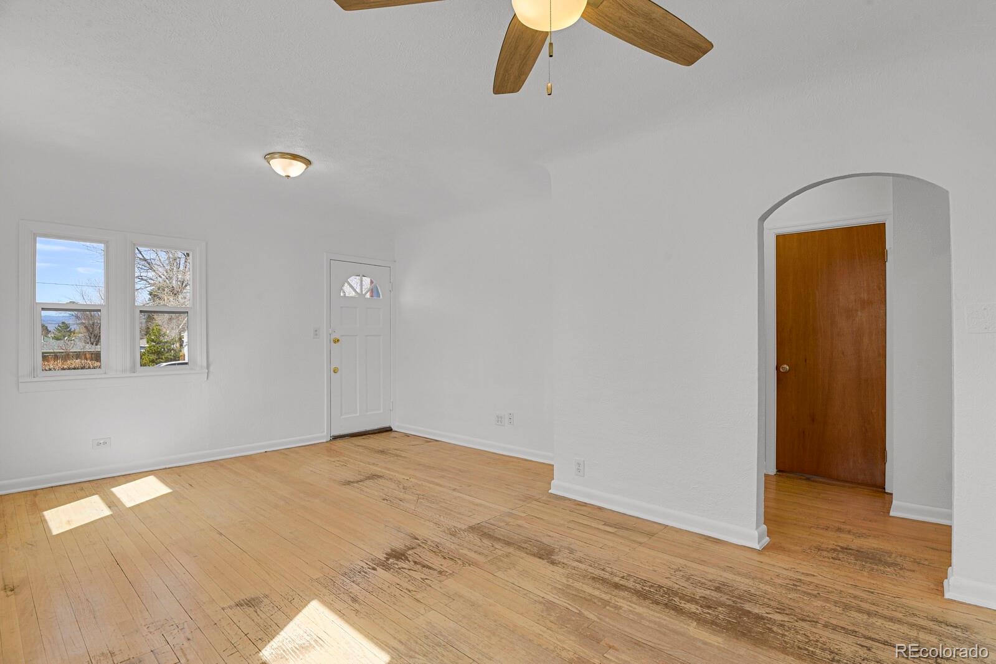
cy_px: 332
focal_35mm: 17
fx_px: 470
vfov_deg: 70.4
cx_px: 498
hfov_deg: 93.3
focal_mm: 17
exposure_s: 1/5
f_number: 8
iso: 250
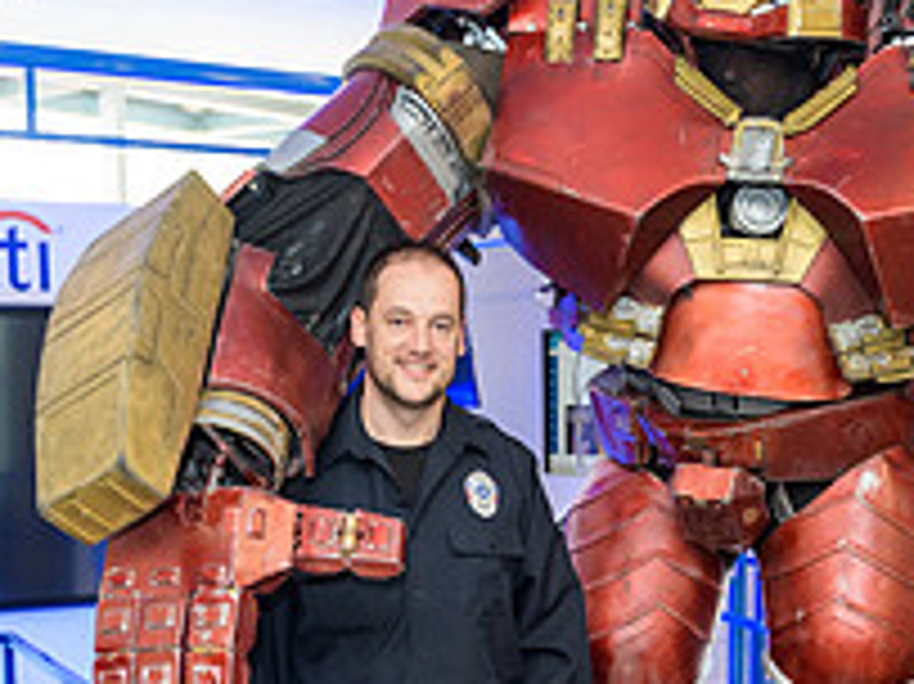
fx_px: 1742
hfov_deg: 29.2
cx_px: 594
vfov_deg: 21.8
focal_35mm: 66
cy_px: 587
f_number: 3.2
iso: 800
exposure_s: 1/125
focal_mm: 24
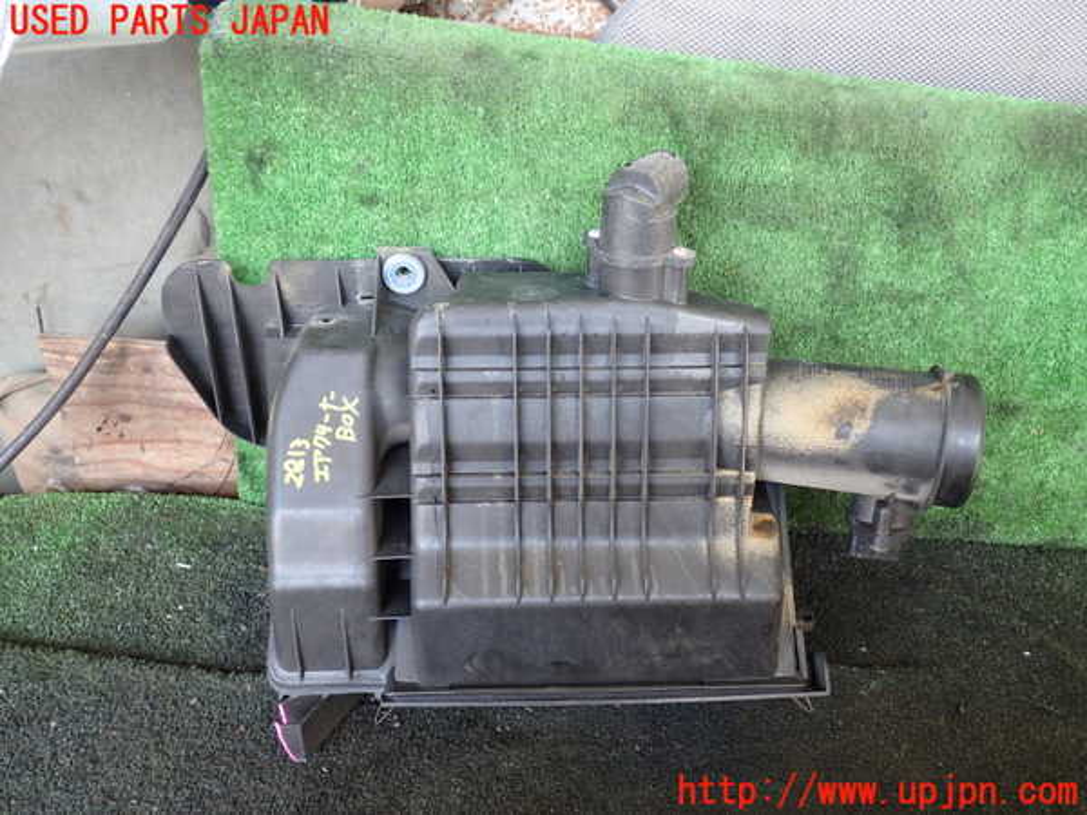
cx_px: 544
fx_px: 942
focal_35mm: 30
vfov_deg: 46.8
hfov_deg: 60.0
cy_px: 408
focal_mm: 5.4
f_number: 2.3
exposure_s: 1/40
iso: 200
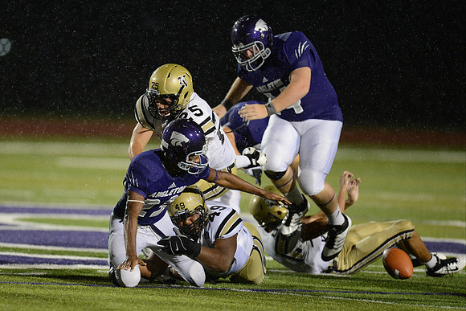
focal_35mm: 400
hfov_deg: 5.2
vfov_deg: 3.4
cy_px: 156
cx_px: 233
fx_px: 5179
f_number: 2.8
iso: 5000
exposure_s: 1/1600
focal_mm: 400
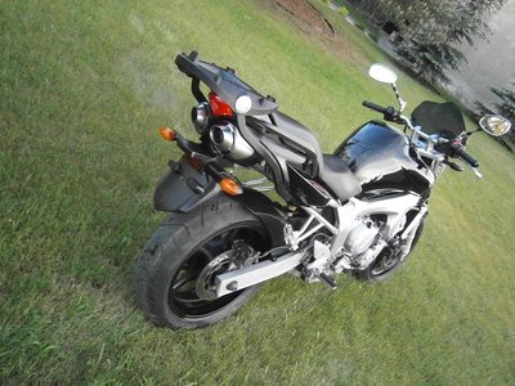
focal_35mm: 31
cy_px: 193
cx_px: 258
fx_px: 461
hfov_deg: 58.4
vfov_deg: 45.4
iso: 1600
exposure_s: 1/500
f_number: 2.9
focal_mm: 5.5
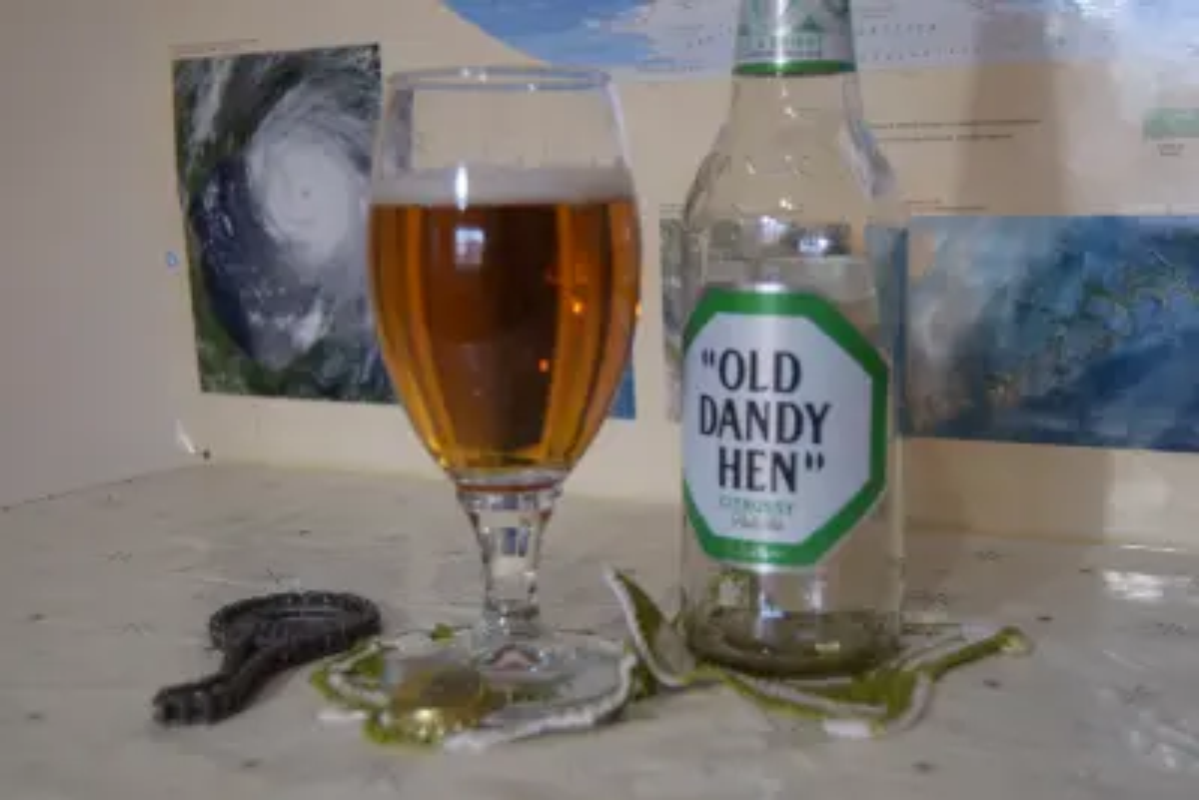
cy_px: 400
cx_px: 600
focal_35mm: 46
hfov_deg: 42.3
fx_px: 1549
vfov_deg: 29.0
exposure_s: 1/60
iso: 500
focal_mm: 31
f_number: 4.2
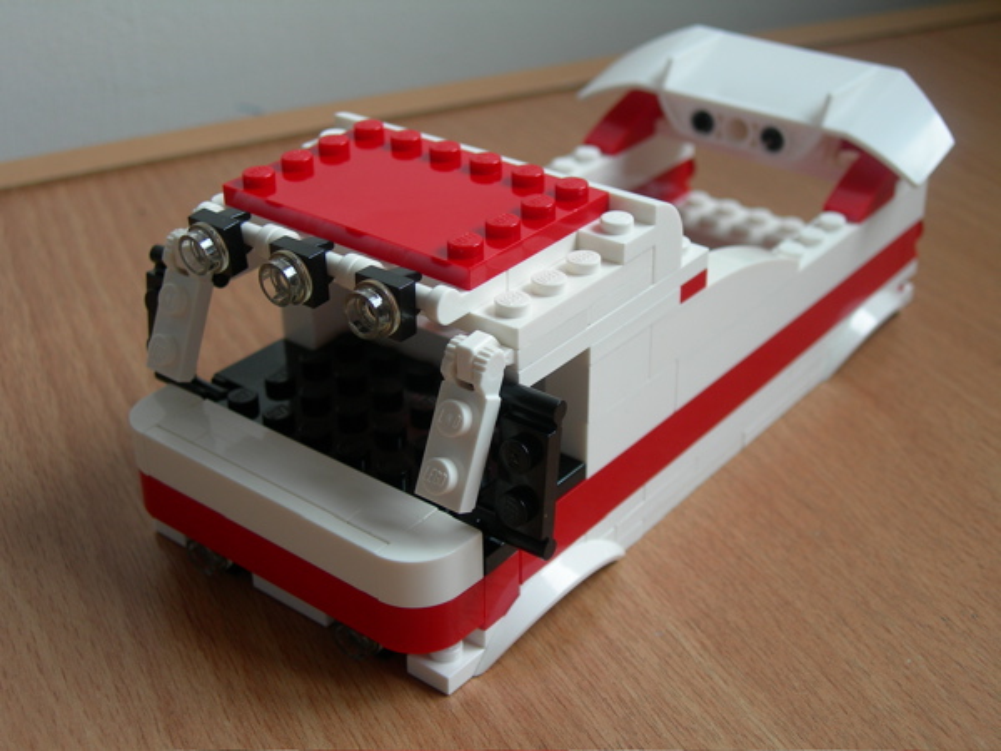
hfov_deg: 37.5
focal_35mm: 51
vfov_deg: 28.6
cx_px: 500
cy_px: 376
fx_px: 1475
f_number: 3.2
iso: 50
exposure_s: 1/31.6
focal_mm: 10.6
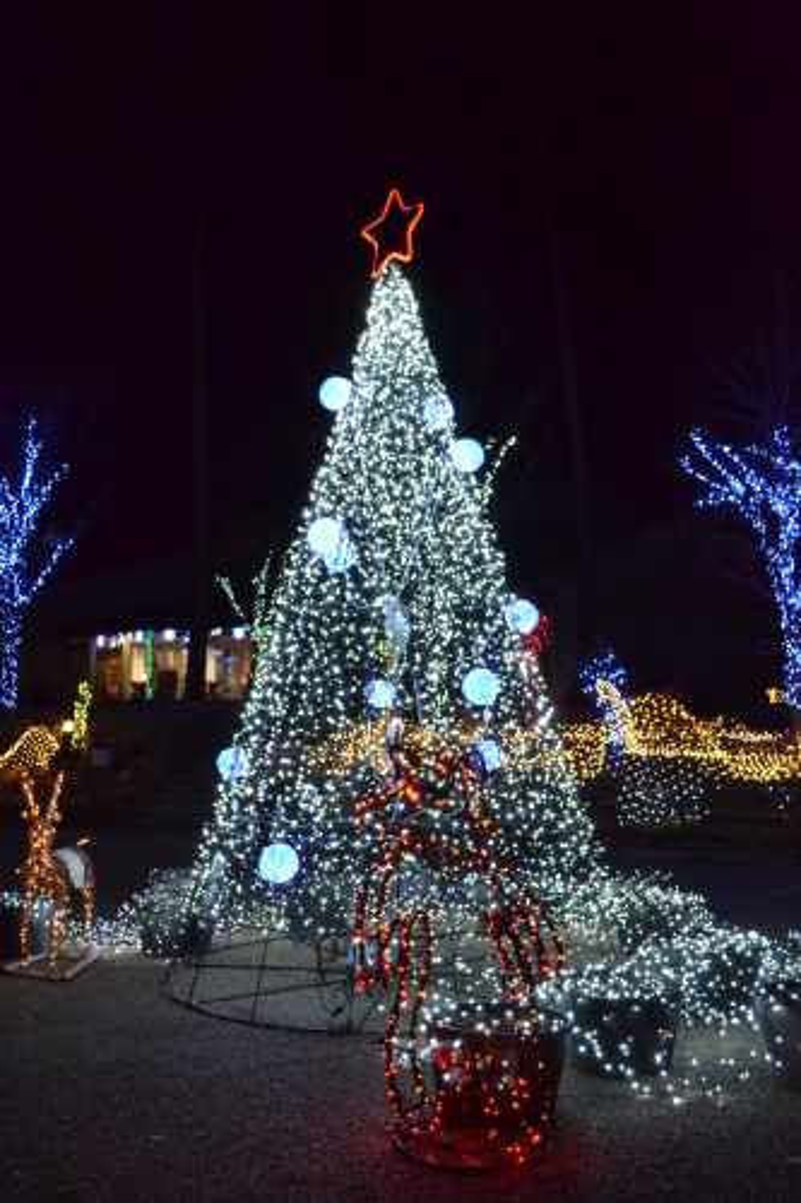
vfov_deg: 57.2
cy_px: 602
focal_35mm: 33
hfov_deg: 39.9
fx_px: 1102
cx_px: 400
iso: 3200
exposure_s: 1/80
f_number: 5.6
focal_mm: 22
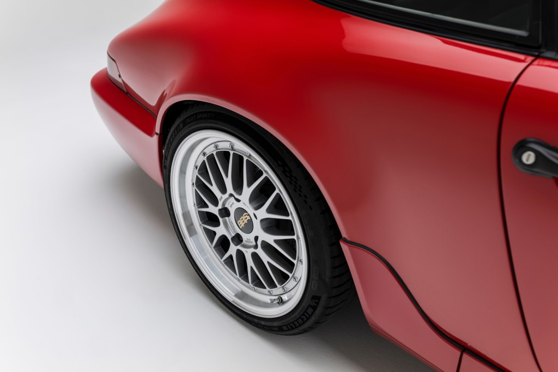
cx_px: 279
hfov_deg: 54.4
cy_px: 186
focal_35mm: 35
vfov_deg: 37.9
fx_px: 543
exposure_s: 1/30
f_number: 4
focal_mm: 35
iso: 400
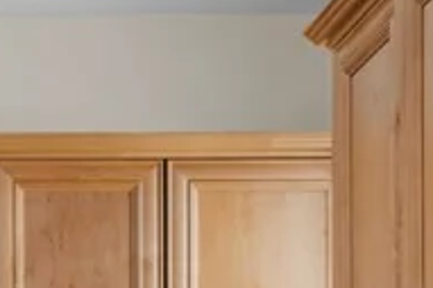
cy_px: 577
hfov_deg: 13.1
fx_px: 1803
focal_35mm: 150
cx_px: -177
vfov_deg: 8.6
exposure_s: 1/10
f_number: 8
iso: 320
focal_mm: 28
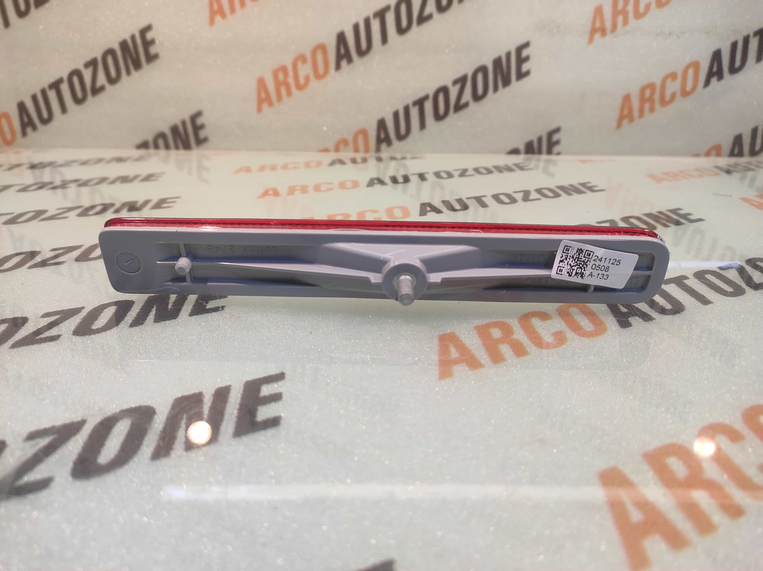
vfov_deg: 74.7
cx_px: 382
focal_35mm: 17
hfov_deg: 91.1
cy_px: 286
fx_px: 374
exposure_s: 1/50
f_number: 1.79
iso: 313
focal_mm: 4.74
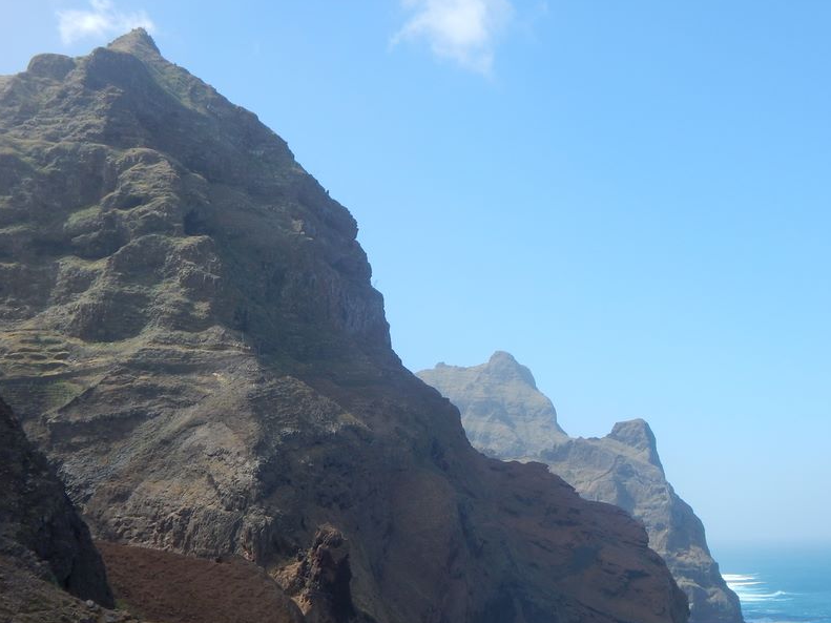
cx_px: 517
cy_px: 364
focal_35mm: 44
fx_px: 1056
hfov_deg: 42.6
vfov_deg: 32.8
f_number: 3.3
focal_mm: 6.1
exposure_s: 1/1250
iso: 125
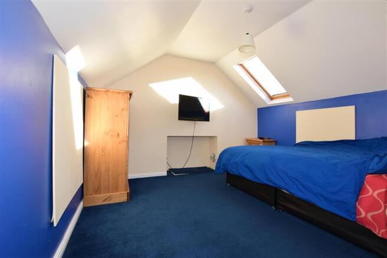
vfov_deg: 77.3
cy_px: 129
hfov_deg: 100.4
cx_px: 194
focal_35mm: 15
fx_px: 161
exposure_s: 1/160
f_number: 6.3
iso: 400
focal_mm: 10
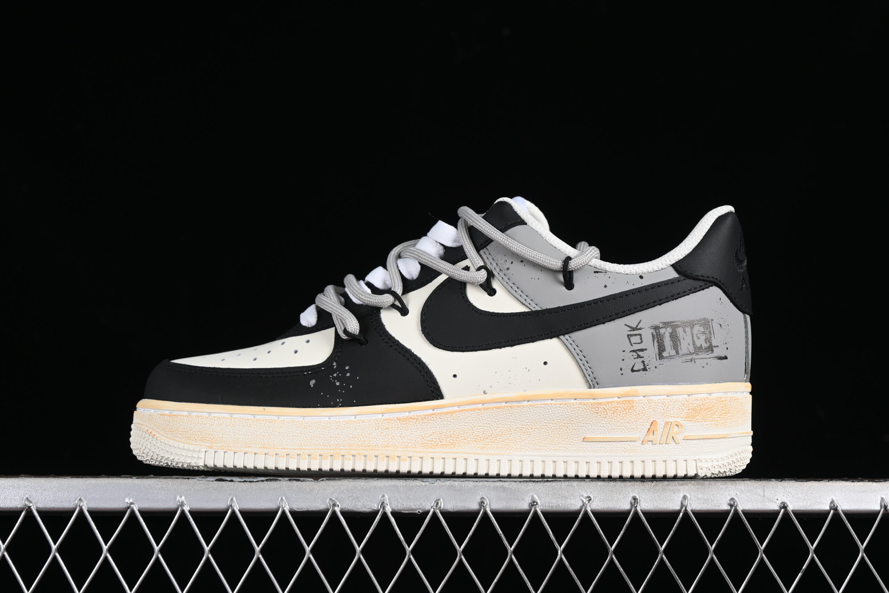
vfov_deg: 18.2
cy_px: 296
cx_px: 444
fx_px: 1852
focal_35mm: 75
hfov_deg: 27.0
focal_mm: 50
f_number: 7.1
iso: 160
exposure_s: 1/80
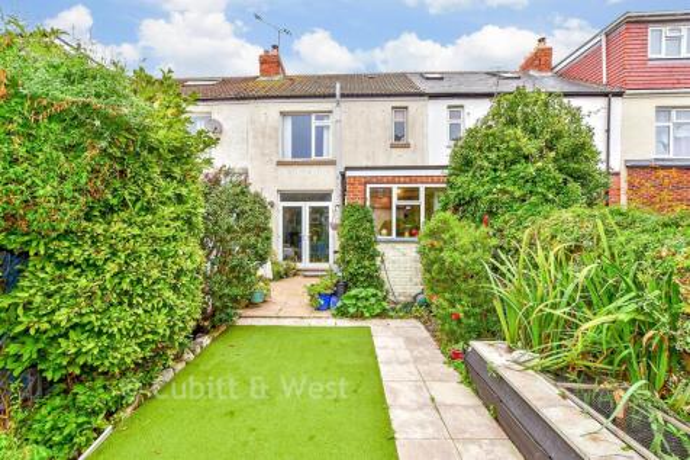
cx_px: 345
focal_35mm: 15
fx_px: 287
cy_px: 230
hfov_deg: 100.4
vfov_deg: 77.3
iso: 400
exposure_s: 1/60
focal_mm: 10
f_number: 8
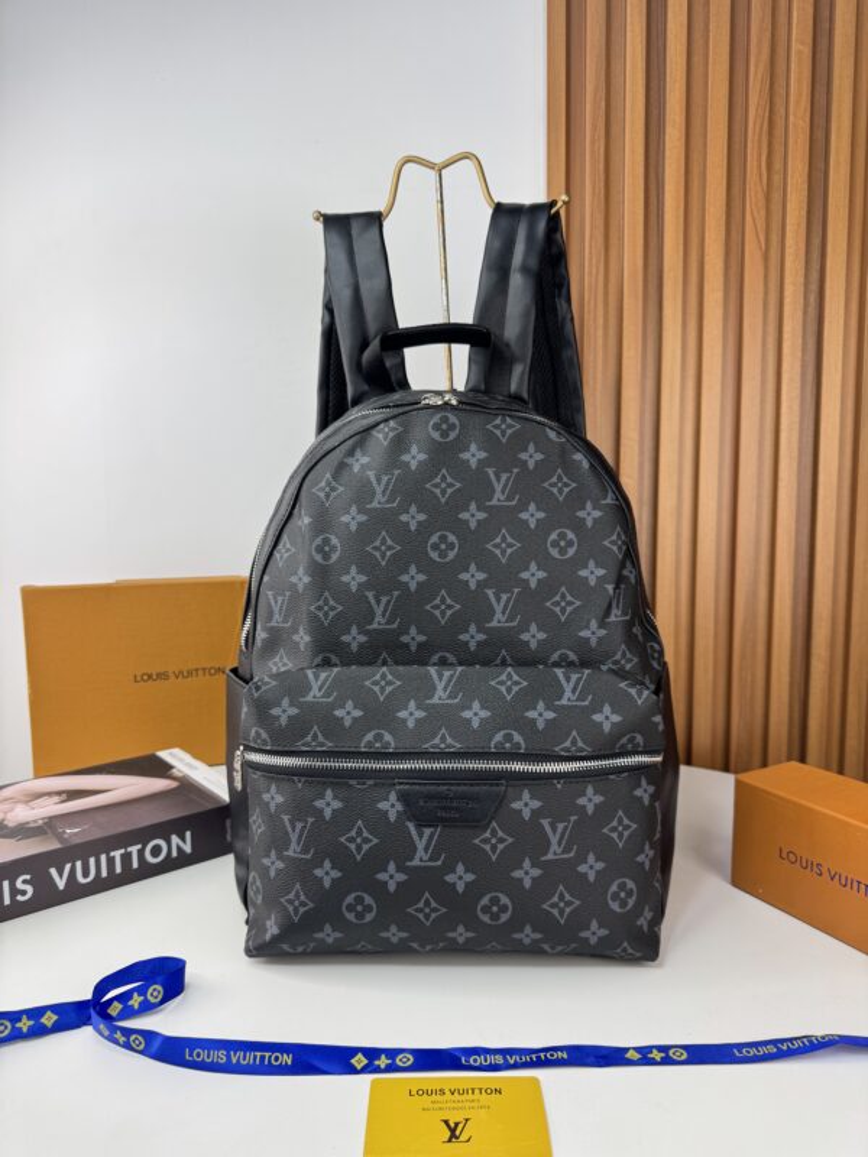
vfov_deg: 71.6
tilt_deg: -6.3
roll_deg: +1.1
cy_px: 578
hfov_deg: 56.8
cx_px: 434
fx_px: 802
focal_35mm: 24
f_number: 1.78
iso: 64
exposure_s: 1/187
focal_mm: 6.76
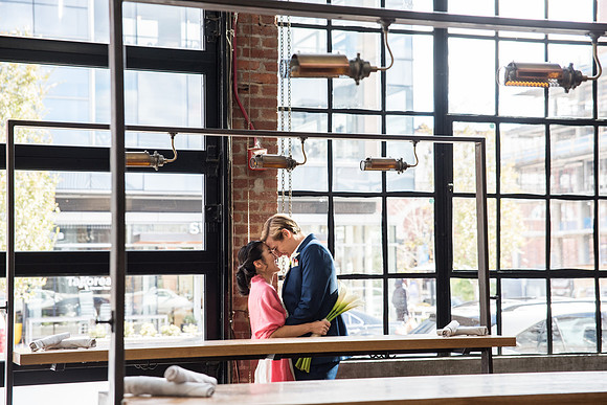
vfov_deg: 18.9
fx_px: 1217
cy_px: 209
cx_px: 313
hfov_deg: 28.0
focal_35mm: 72
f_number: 2.8
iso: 500
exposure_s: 1/250
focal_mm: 70
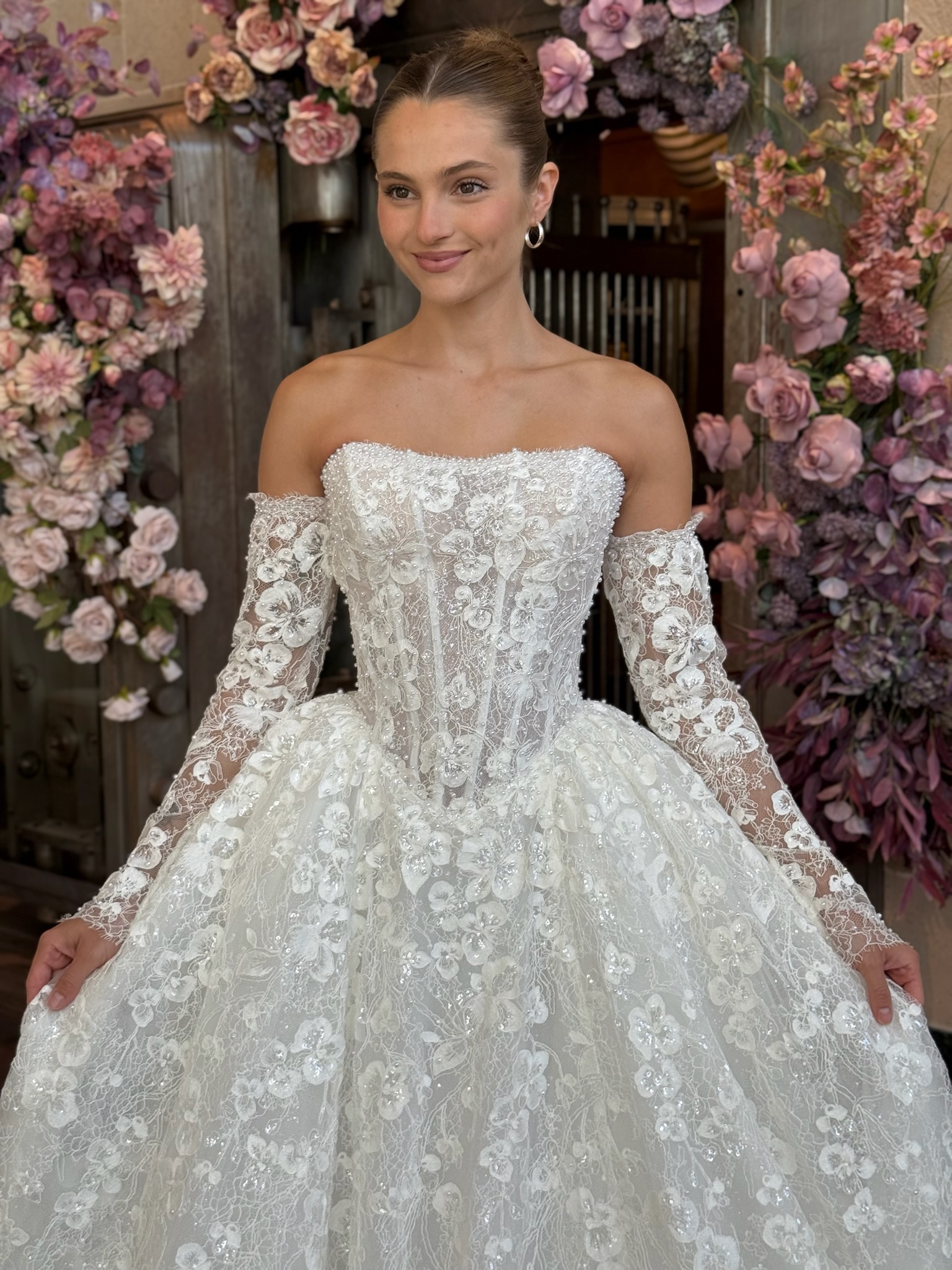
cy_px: 635
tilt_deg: -6.6
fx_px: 1760
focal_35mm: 48
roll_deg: -0.3
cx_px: 476
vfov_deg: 39.7
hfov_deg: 30.3
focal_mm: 6.76
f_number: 1.78
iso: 64
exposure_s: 1/466
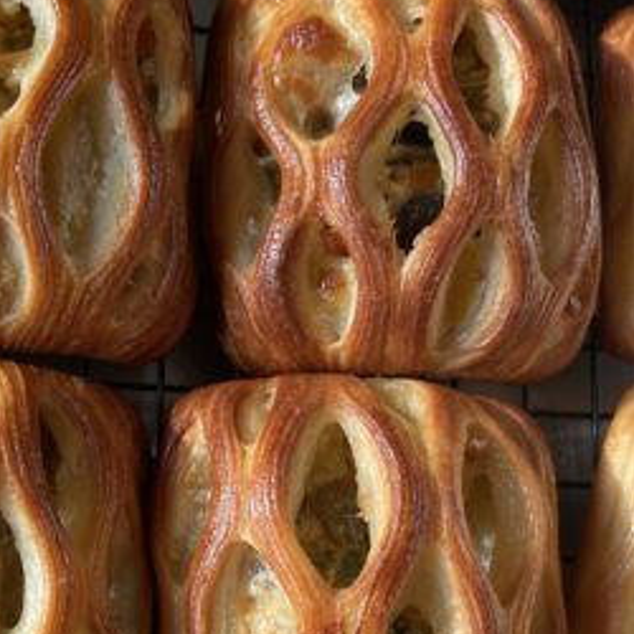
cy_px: 431
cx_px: 164
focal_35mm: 46
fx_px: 953
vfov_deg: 36.4
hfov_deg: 36.0
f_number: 1.8
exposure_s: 1/104
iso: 125
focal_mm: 4.25
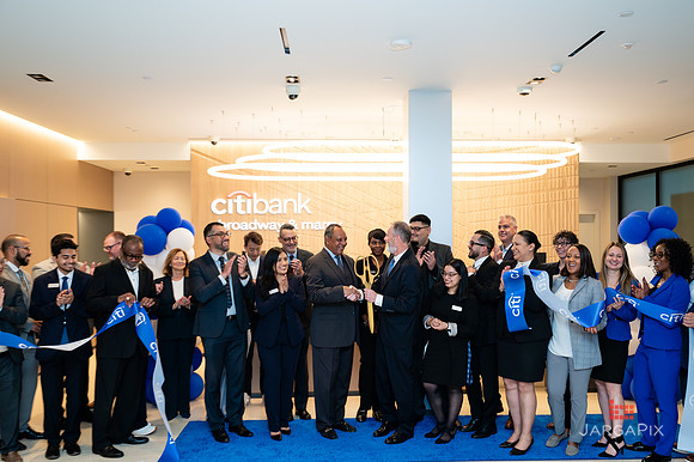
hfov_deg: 61.2
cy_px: 231
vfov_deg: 43.0
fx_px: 587
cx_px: 347
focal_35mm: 30
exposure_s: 1/160
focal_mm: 30
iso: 400
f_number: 4
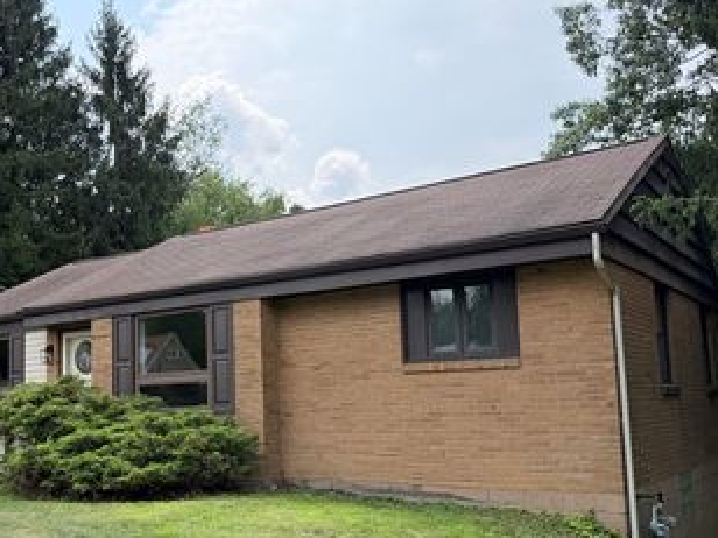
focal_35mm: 39
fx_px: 809
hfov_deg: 47.2
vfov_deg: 36.7
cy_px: 313
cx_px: 245
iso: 100
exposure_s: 1/4167
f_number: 1.78
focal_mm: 6.76
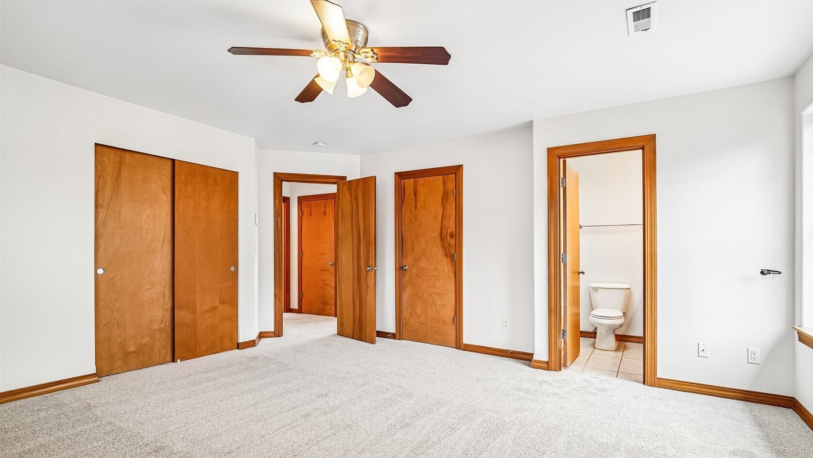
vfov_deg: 63.7
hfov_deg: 95.9
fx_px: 366
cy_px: 257
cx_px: 412
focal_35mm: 17
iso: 1600
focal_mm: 16
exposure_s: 1/40
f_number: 5.6
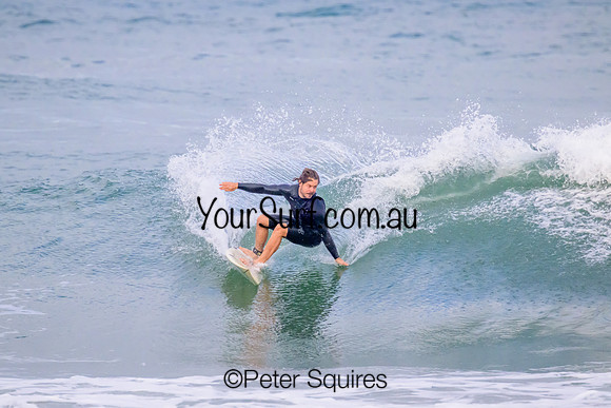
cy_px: 204
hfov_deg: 2.5
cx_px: 306
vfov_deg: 1.6
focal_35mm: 835
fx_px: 14181
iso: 5000
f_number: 11
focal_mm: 800
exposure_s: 1/2000
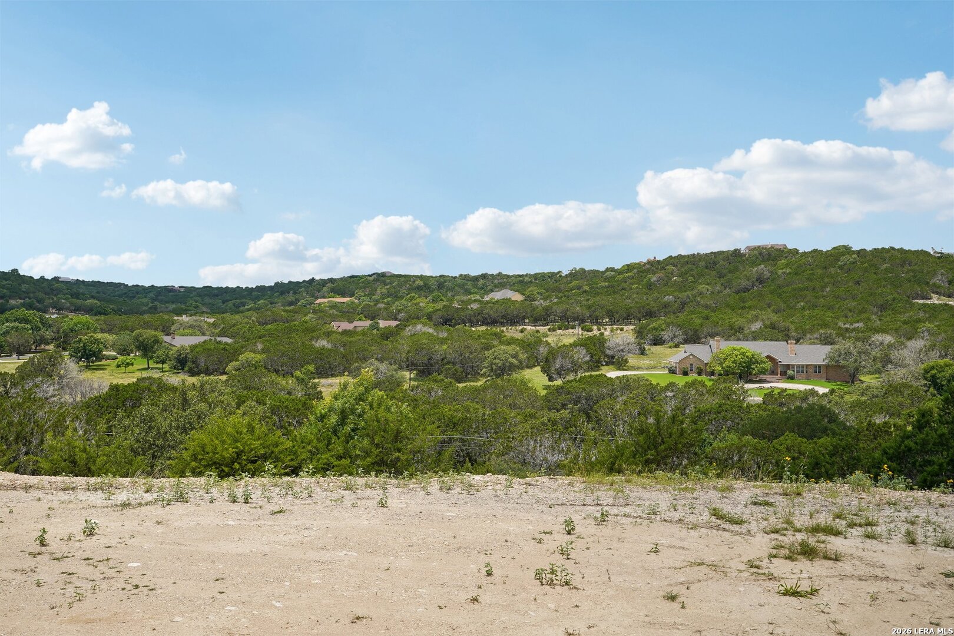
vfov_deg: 37.9
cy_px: 318
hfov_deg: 54.4
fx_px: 927
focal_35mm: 35
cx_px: 477
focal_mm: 35
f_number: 8
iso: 100
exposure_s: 1/250
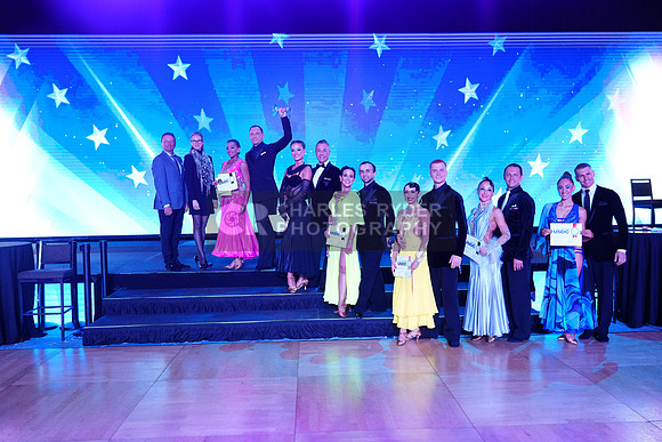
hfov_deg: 60.3
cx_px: 331
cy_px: 221
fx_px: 570
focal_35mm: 31
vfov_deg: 42.3
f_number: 4
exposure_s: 1/500
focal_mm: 31
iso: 2500
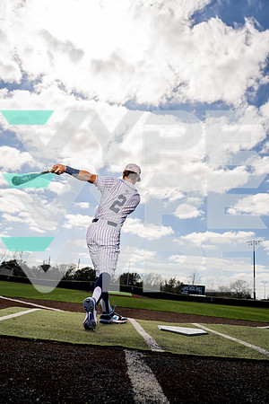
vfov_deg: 65.5
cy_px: 202
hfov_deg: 46.4
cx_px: 134
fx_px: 314
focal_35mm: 28
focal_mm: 28
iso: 100
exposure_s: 1/1250
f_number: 4
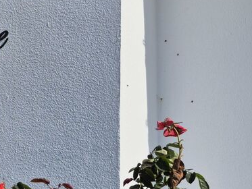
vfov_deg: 19.8
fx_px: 539
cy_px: 57
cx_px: -58
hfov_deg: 23.8
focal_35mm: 74
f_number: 1.8
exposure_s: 1/3256
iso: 25
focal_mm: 5.4
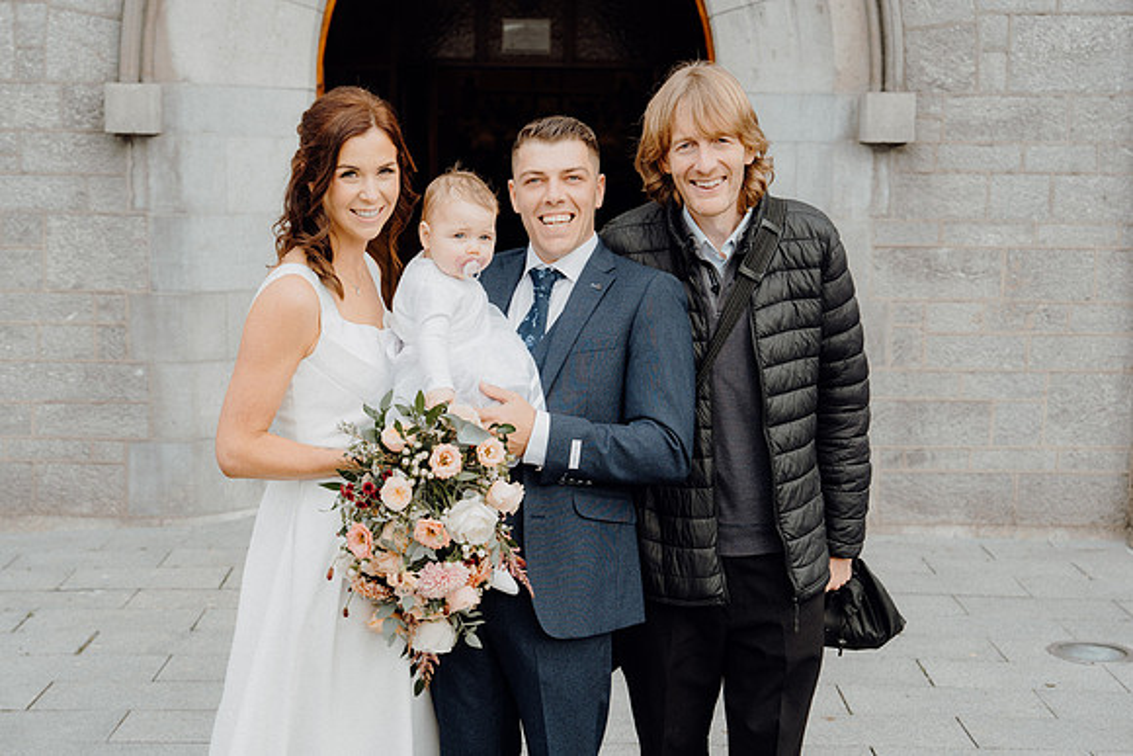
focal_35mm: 60
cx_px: 566
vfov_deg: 22.6
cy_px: 378
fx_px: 1889
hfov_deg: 33.4
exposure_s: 1/160
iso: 125
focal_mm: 60
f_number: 5
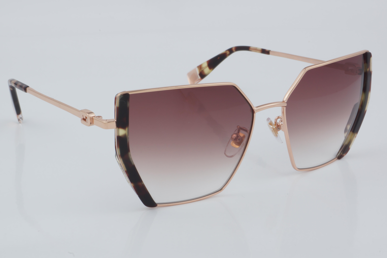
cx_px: 194
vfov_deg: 18.2
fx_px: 806
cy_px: 129
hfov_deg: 27.0
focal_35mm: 75
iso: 100
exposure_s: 1/4
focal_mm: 50
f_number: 32
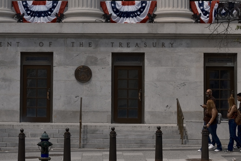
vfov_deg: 34.2
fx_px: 261
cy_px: 78
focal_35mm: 39
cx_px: 131
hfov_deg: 49.5
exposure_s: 1/550
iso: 125
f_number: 5.6
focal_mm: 23
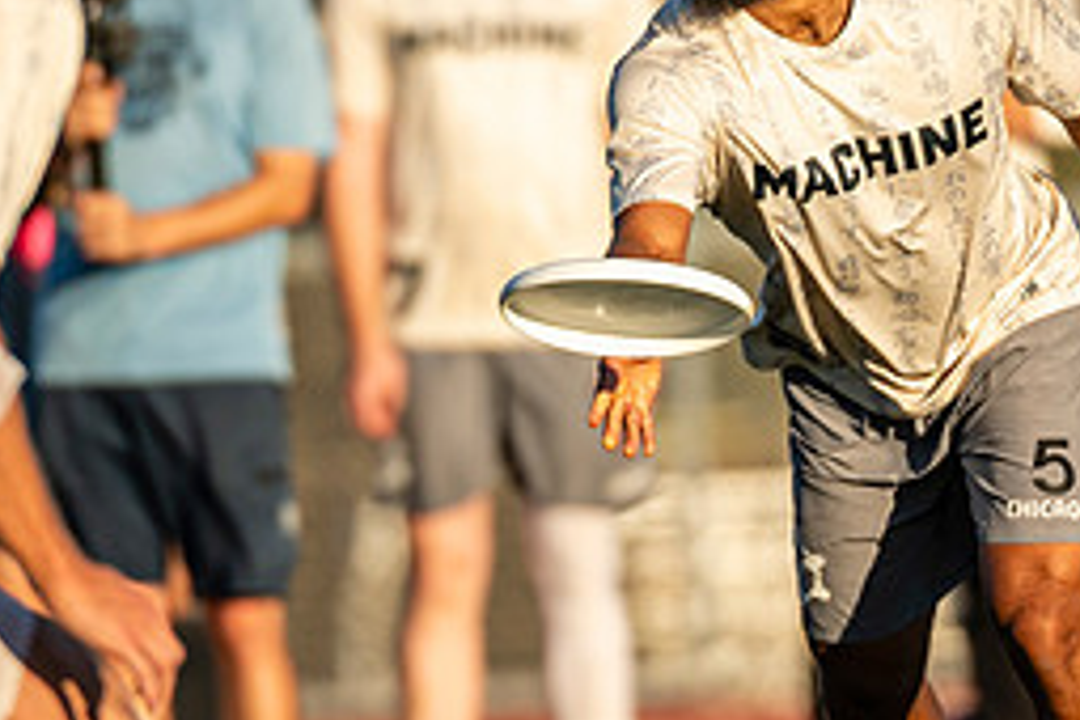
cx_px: 870
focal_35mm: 1081
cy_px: 237
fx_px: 32427
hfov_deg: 1.9
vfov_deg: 1.3
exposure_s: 1/1250
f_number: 3.2
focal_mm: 300
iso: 100
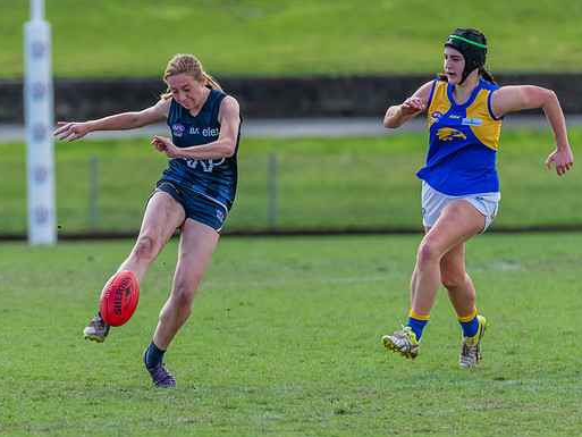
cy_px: 188
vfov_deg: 2.0
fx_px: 12360
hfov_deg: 2.7
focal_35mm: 735
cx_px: 174
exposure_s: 1/1600
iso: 1250
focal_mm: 450
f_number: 6
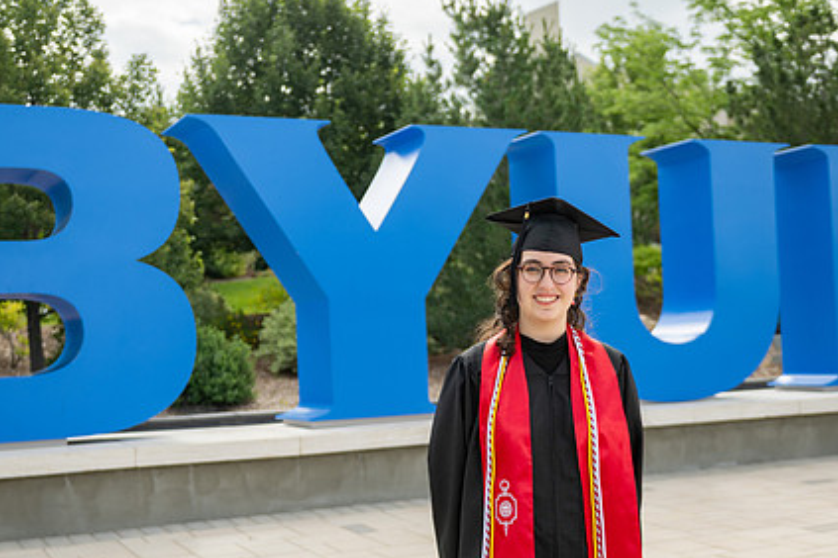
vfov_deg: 28.0
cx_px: 367
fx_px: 1117
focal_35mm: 48
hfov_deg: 41.0
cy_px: 326
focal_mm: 35
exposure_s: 1/1250
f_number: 2.8
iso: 100
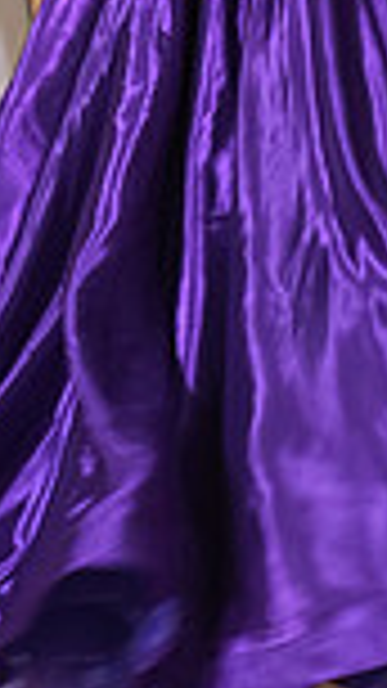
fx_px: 5074
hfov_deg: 4.4
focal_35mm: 278
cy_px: -382
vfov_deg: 7.6
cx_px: 488
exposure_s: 1/60
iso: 1600
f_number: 9
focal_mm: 70
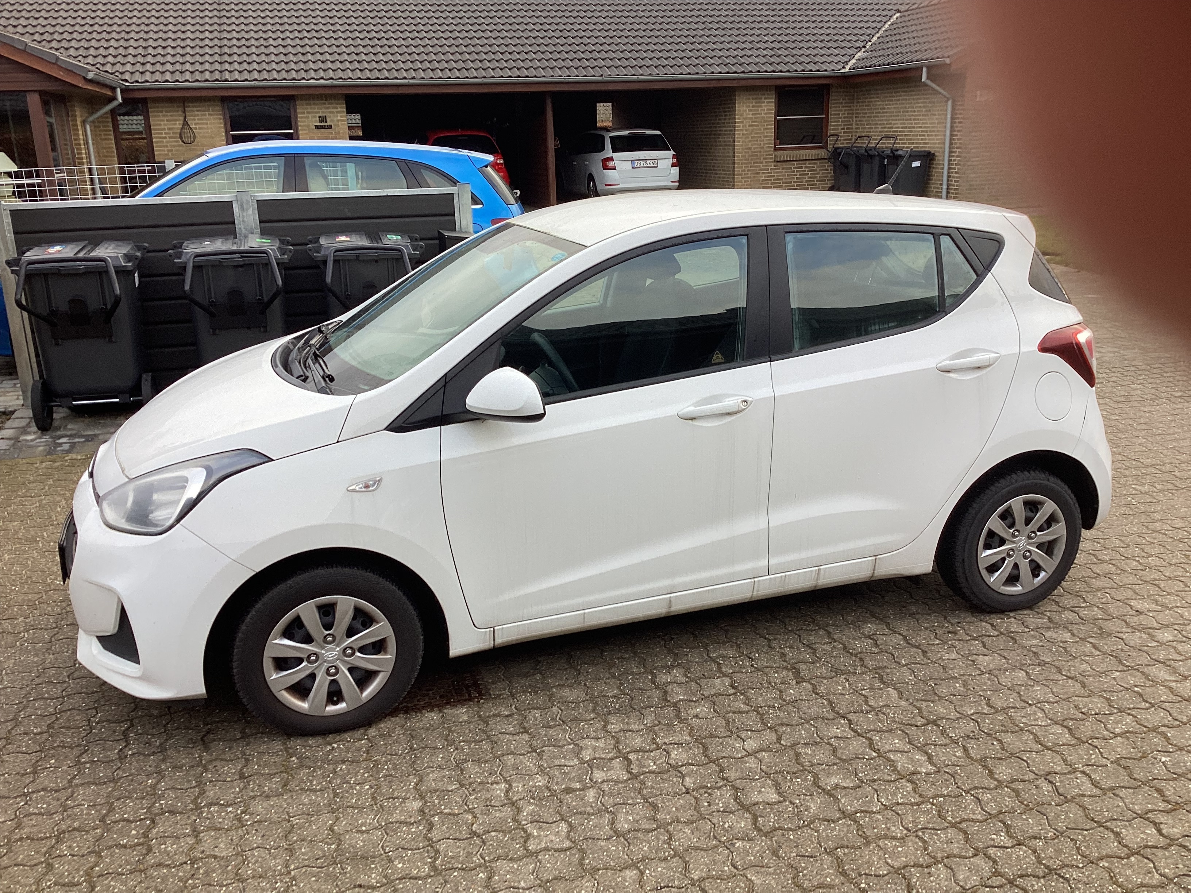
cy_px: 446
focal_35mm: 31
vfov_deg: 45.4
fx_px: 1067
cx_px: 596
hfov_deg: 58.4
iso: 25
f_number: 2.4
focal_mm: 3.3
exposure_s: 1/115
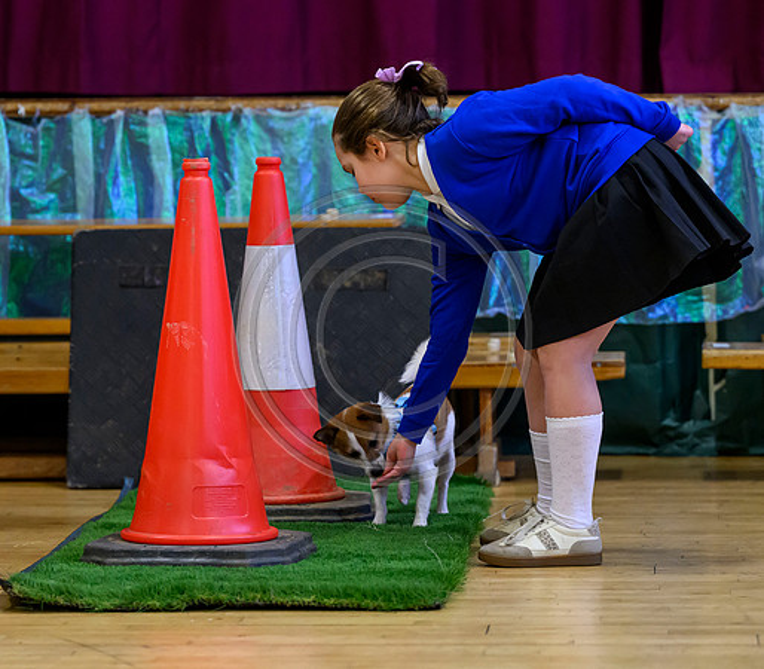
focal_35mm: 162
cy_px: 307
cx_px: 356
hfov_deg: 11.5
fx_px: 3805
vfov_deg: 10.0
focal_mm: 110
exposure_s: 1/500
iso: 4000
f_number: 3.2
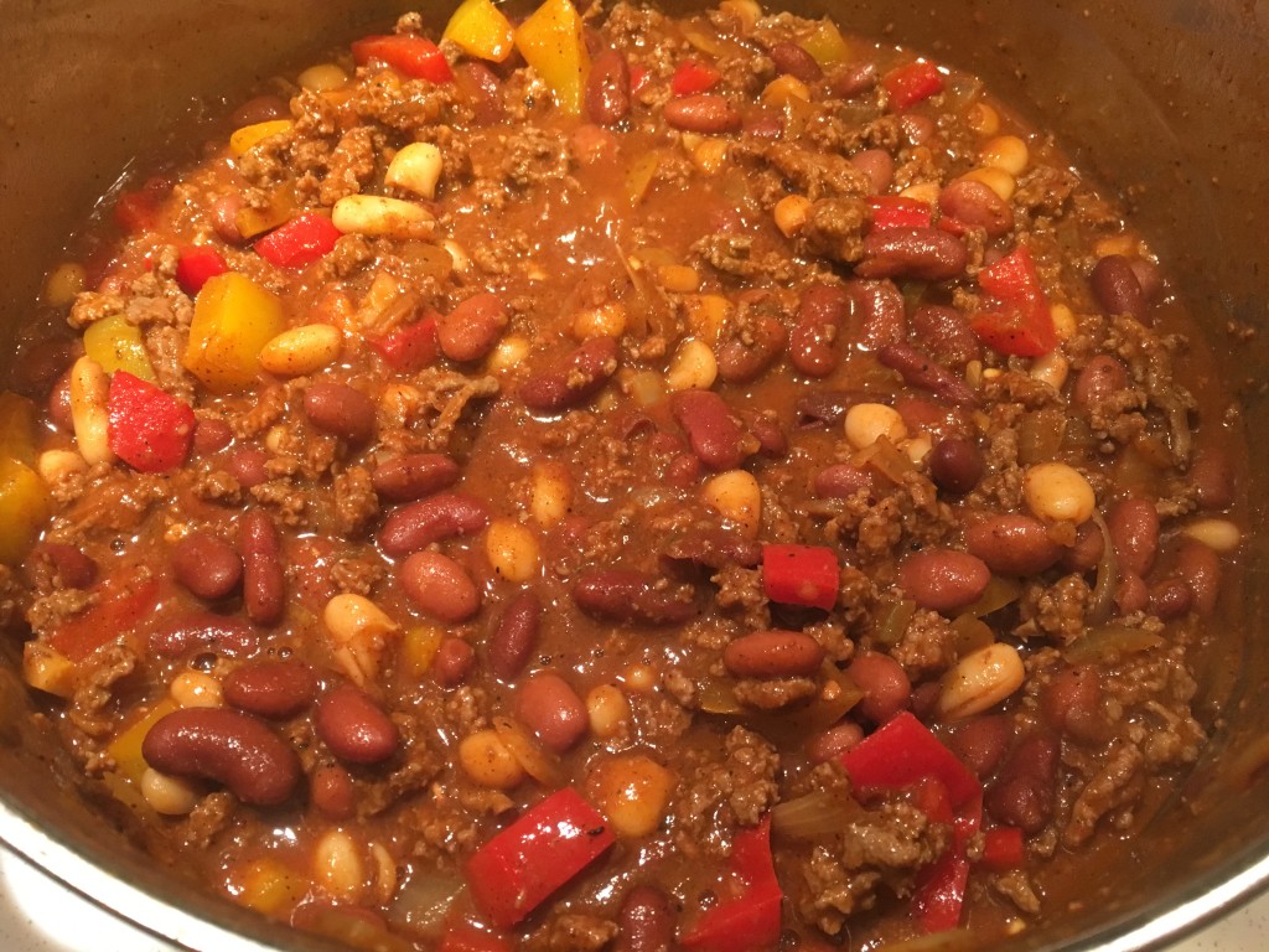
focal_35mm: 29
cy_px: 476
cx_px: 634
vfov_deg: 48.2
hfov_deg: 61.7
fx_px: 1063
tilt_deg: -58.6
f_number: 2.2
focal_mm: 4.15
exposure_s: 1/30
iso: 160
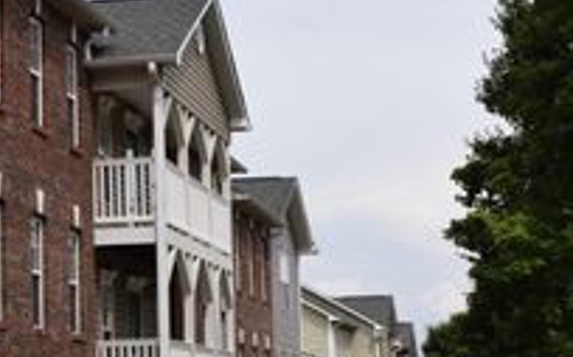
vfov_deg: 12.9
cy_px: 238
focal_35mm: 101
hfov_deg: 20.4
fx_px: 1579
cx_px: 138
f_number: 9
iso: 100
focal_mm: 27
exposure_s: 1/200
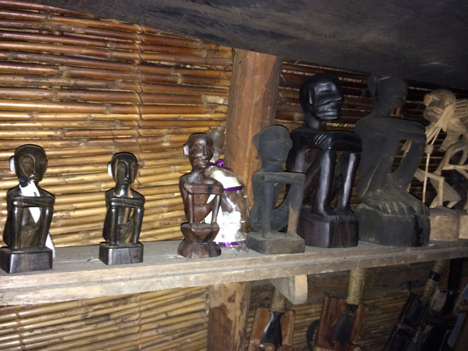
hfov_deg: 60.0
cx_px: 234
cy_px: 176
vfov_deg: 46.8
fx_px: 406
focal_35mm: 30
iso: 160
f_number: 2.2
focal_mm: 4.12
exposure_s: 1/16
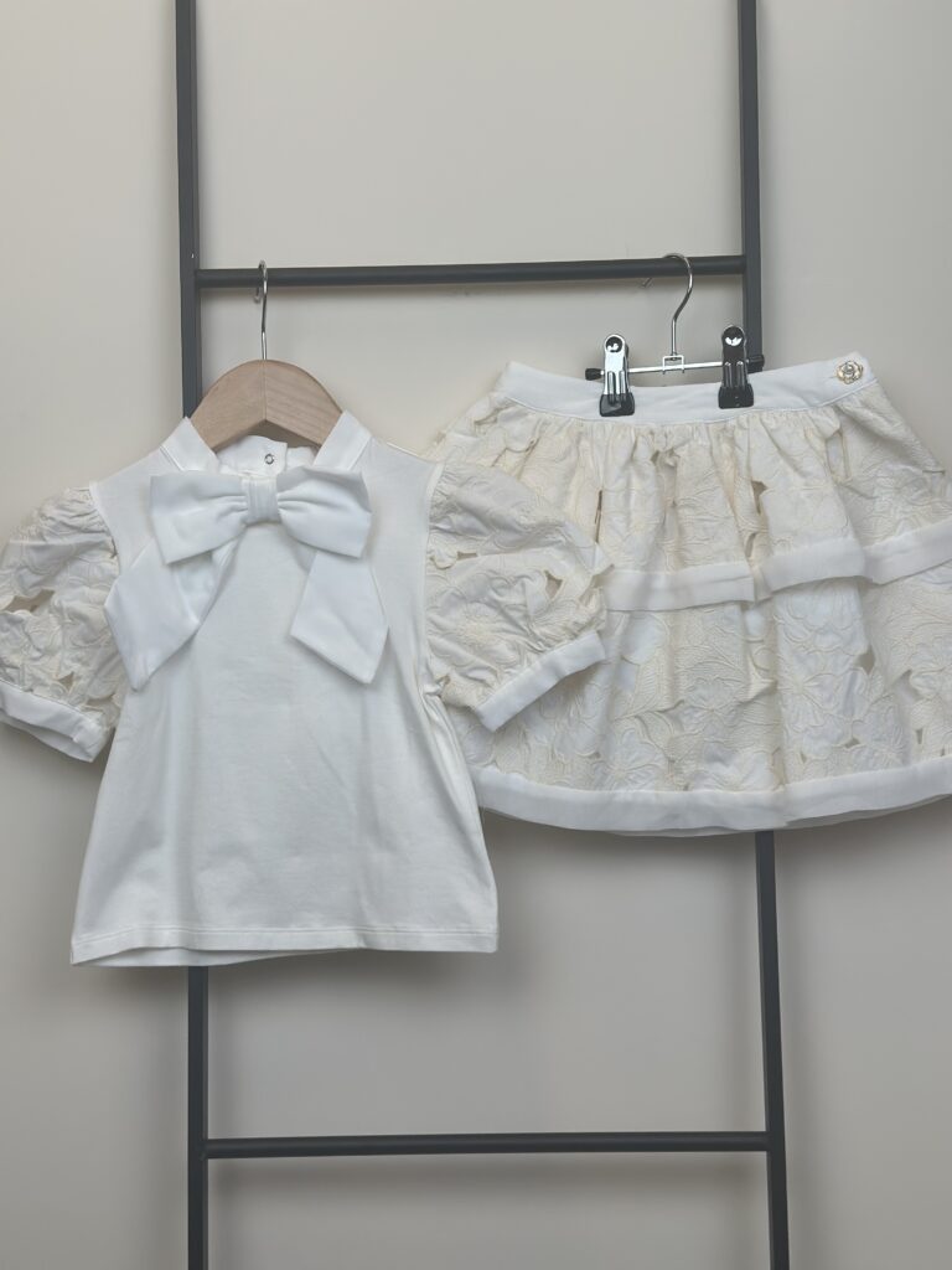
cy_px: 635
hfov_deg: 30.3
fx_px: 1760
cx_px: 476
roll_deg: +0.6
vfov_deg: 39.7
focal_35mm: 48
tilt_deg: +0.2
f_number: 1.78
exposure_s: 1/564
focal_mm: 6.86
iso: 80
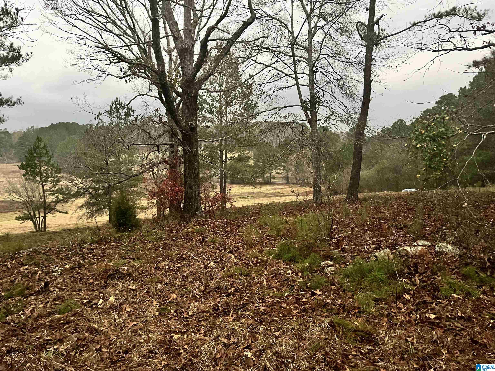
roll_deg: +0.6
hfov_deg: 67.3
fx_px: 372
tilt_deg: -6.6
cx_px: 248
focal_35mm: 26
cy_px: 186
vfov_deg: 53.1
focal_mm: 5.1
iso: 800
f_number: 1.6
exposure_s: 1/30
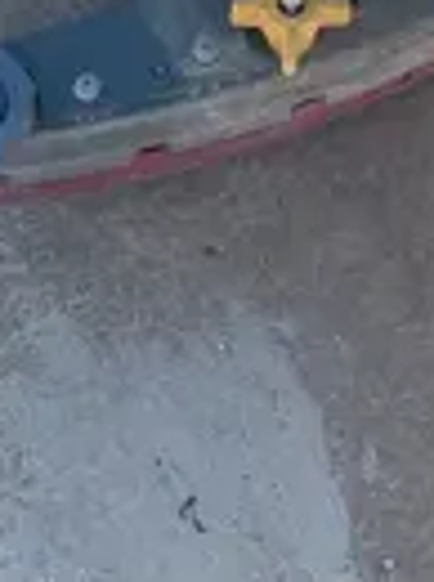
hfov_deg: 9.9
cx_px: 483
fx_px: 2465
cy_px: -1014
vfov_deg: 10.6
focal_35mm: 147
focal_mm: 4.2
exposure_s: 1/1289
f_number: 1.6
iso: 32
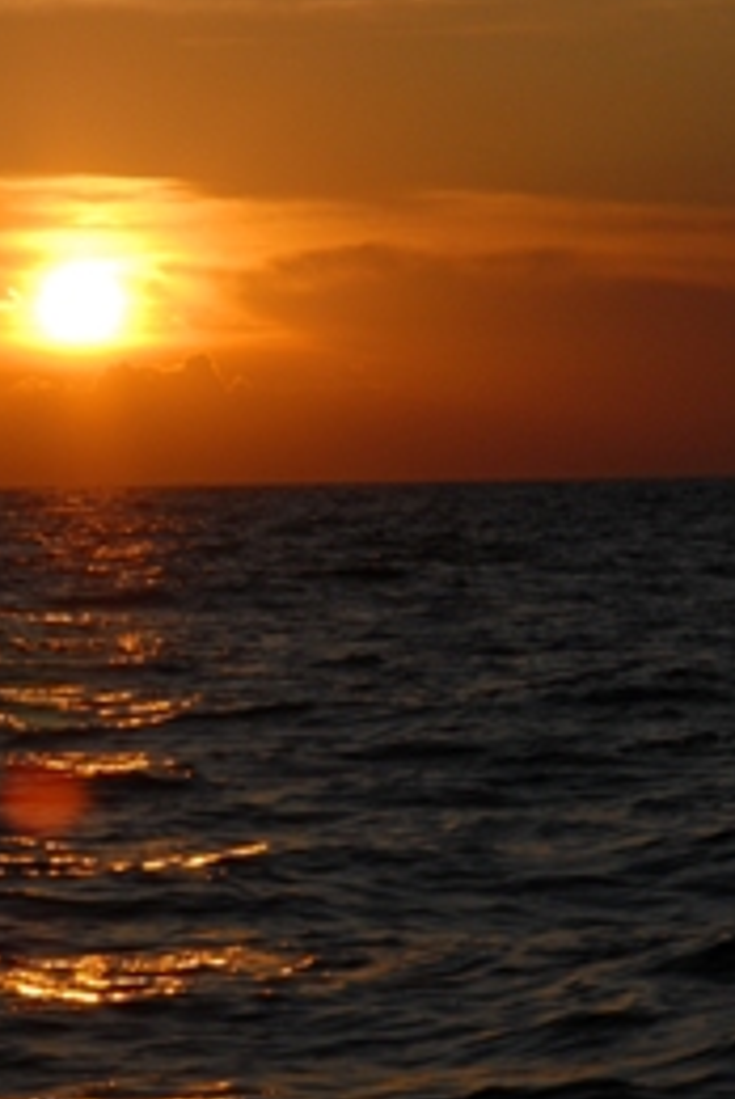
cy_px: 541
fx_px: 7880
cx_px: 76
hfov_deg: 5.3
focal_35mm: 258
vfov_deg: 8.0
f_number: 13
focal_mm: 70
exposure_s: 1/500
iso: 250
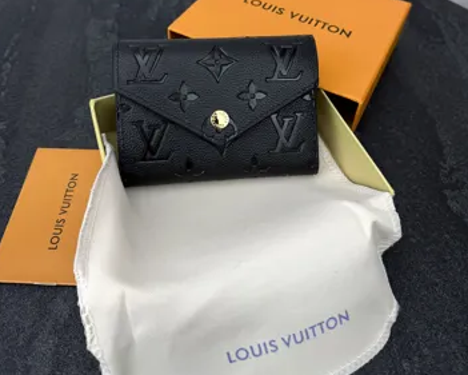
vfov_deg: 44.4
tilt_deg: -45.6
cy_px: 99
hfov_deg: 55.6
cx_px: 233
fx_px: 443
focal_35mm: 32
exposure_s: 1/715
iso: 80
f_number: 1.78
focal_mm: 6.76
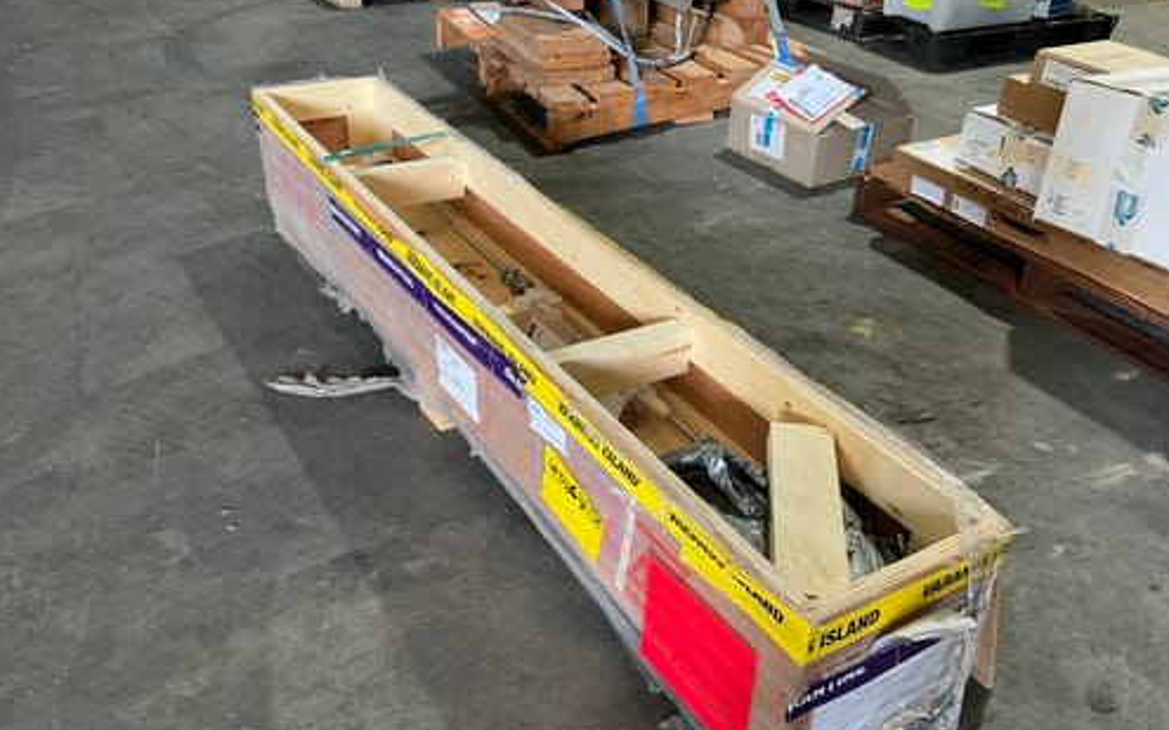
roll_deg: -2.3
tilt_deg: -34.2
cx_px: 586
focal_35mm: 30
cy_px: 410
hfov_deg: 62.9
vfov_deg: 41.7
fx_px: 955
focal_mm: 3
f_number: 1.8
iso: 64
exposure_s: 1/50
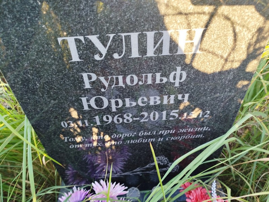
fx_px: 187
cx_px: 134
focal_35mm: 24
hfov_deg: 71.6
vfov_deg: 56.8
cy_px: 101
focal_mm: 5.31
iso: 80
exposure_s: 1/33
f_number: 1.7
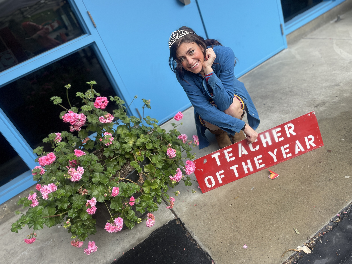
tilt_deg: -27.9
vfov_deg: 53.1
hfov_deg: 67.3
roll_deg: +23.2
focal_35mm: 26
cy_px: 132
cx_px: 176
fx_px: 264
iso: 40
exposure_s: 1/195
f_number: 1.6
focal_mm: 4.2
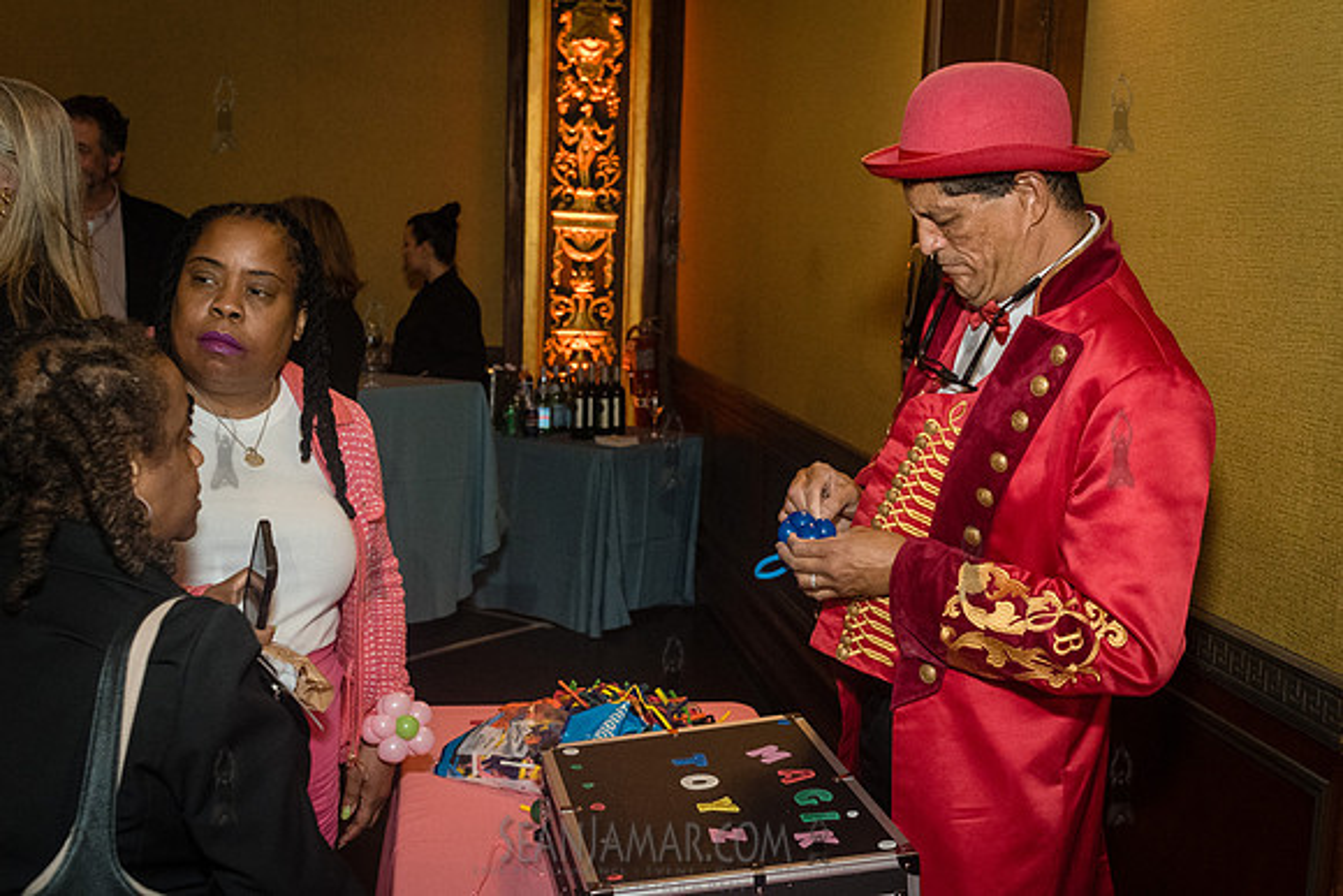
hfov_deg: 49.3
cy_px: 489
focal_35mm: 39
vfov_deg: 34.0
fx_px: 1463
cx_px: 707
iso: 5000
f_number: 4
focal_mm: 35
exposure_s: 1/200
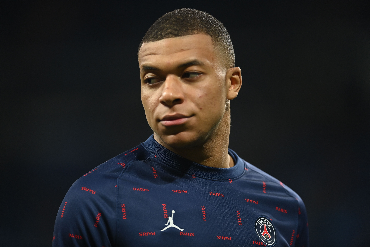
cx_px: 185
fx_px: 4111
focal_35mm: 400
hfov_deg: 5.2
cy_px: 124
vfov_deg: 3.4
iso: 2000
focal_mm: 400
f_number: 2.8
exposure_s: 1/2000
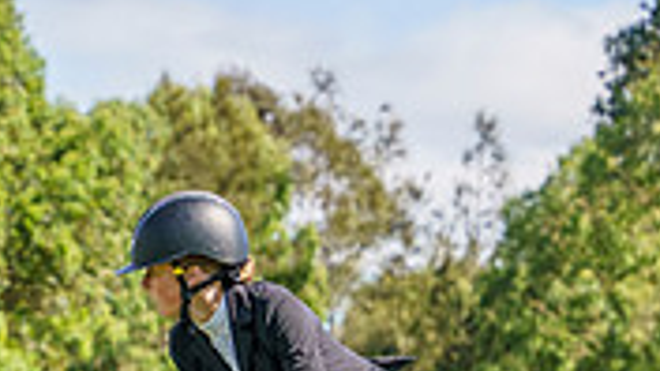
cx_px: 292
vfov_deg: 2.9
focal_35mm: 411
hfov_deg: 5.3
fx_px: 7193
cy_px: 613
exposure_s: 1/1600
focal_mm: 113
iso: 800
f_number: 5.6
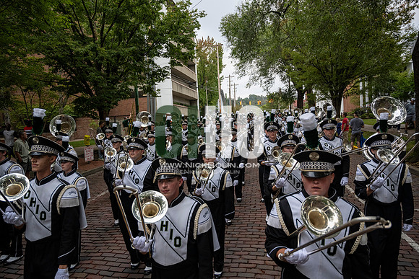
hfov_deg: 73.7
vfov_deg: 53.2
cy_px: 140
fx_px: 279
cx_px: 210
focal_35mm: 24
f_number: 4
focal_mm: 24
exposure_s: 1/1600
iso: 800
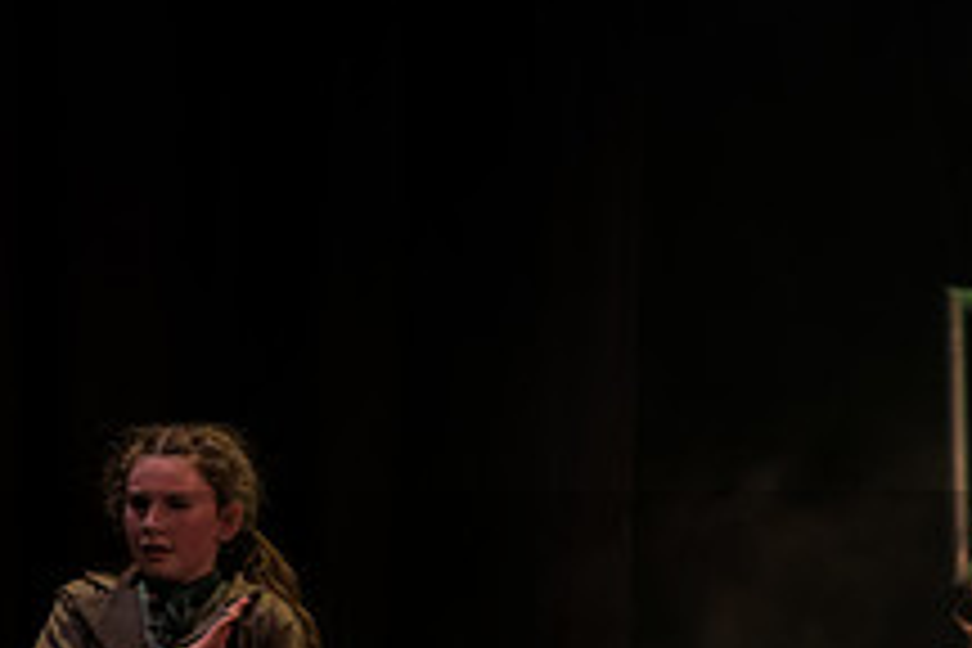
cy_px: 788
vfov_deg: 4.3
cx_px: 1137
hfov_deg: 6.4
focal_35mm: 318
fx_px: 8585
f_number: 2.8
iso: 640
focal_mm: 106
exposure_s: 1/125
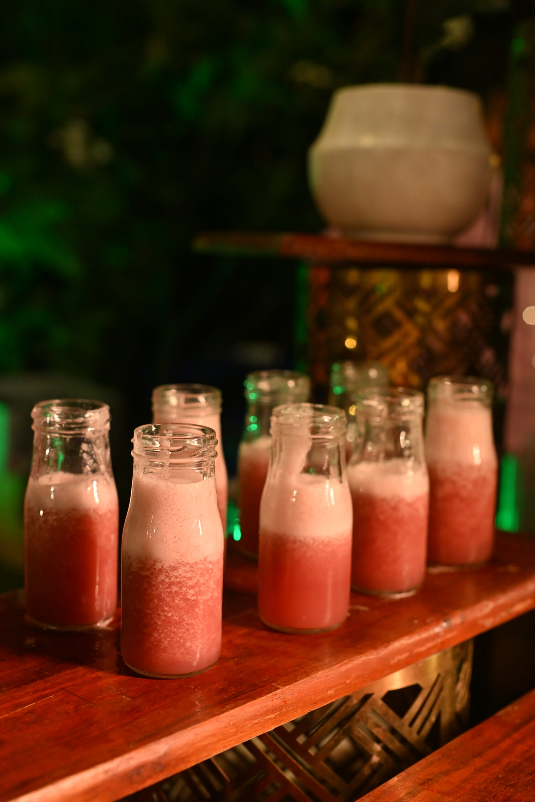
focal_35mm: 50
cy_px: 401
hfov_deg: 27.0
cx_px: 268
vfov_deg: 39.6
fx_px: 1114
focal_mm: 50
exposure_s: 1/500
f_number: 4
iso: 1600
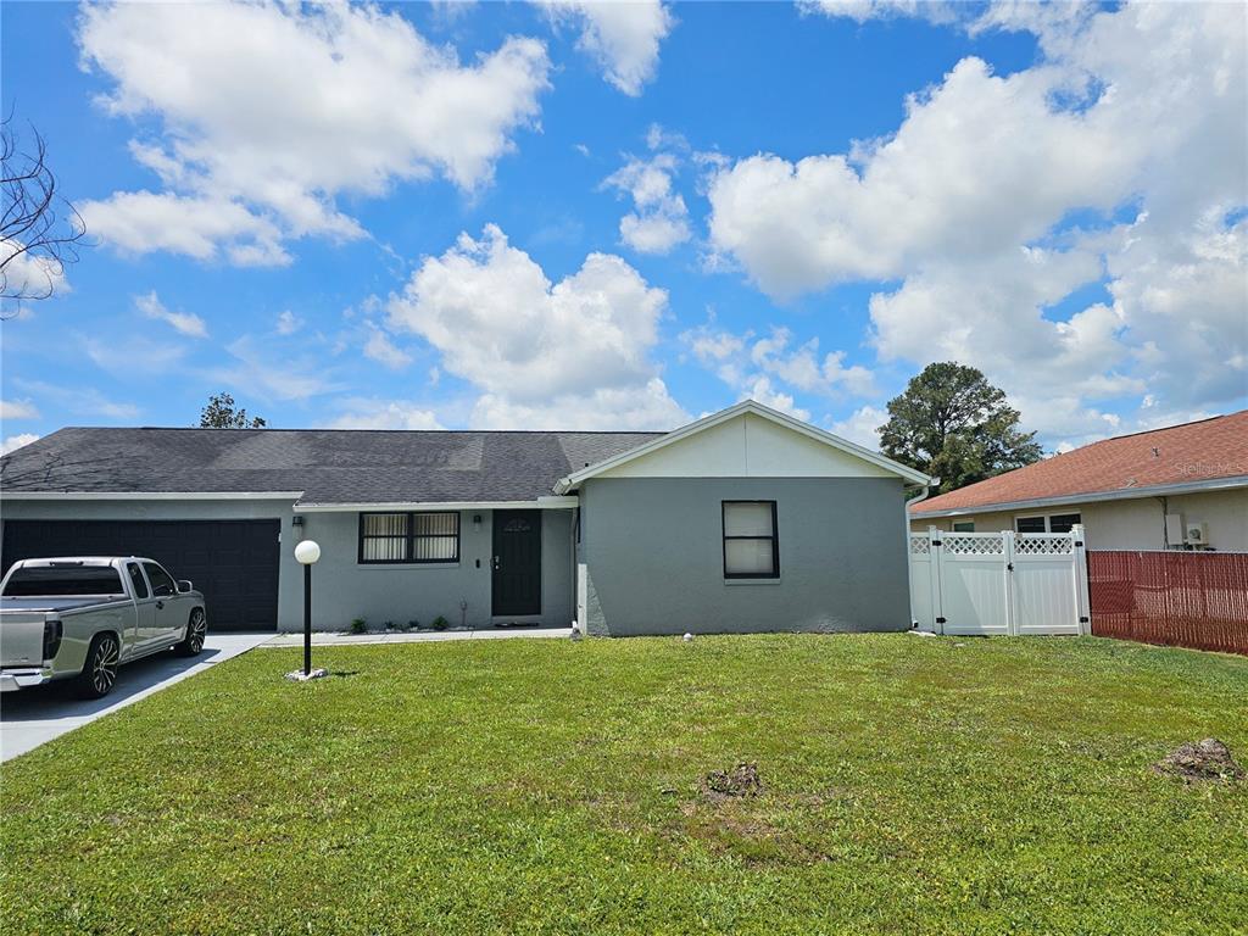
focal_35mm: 23
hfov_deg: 73.9
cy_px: 468
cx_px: 624
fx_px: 829
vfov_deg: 58.9
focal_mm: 6.3
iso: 12
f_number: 1.7
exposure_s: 1/1765
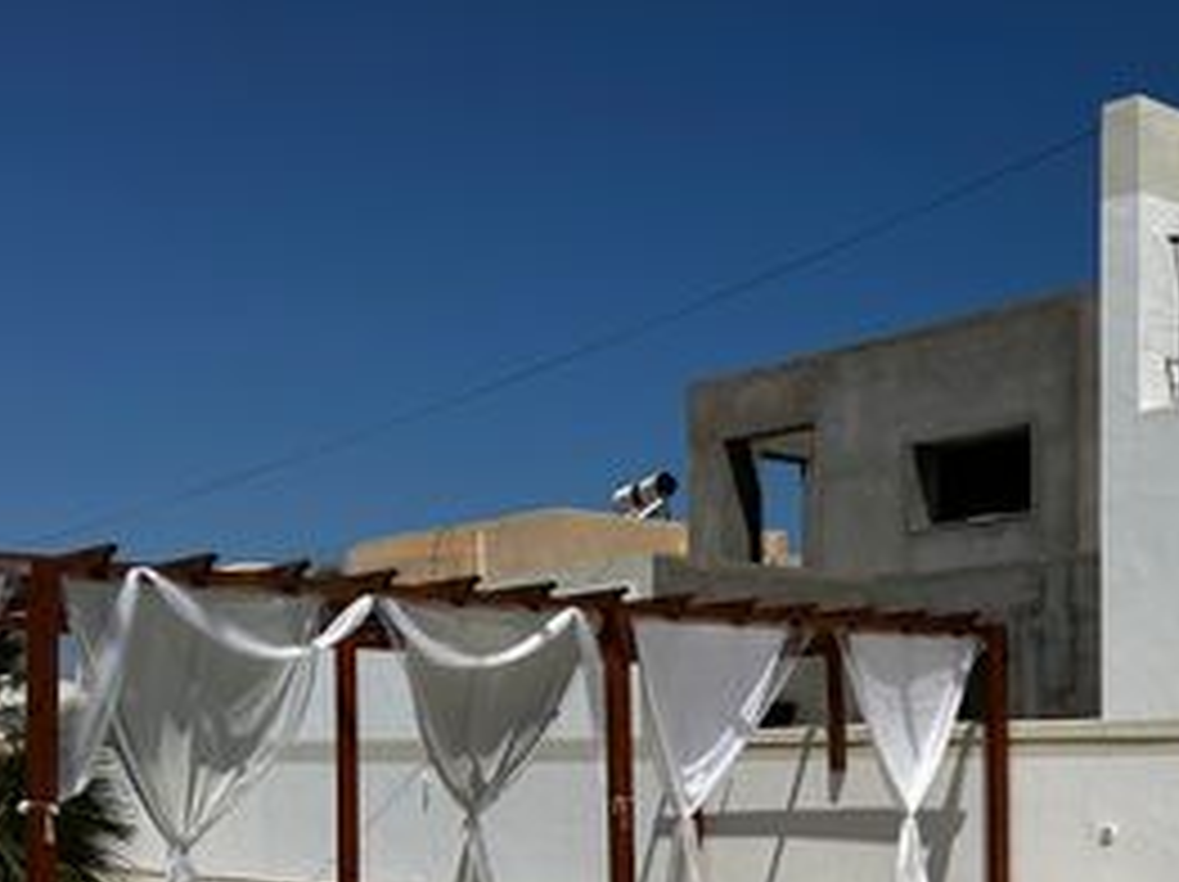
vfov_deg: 25.7
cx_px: 986
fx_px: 1872
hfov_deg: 33.7
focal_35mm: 55
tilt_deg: +0.4
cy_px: 788
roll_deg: -0.2
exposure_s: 1/15625
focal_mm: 6.86
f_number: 1.78
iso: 80
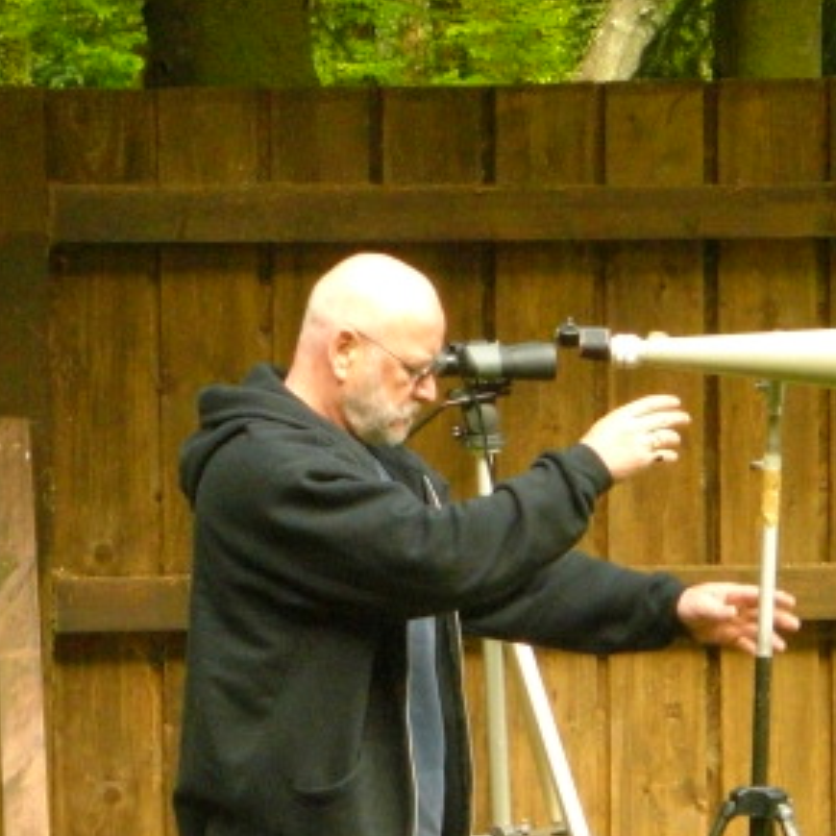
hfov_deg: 5.9
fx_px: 8088
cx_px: 450
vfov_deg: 5.9
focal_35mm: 296
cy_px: 631
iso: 400
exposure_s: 1/125
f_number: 4.4
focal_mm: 25.2
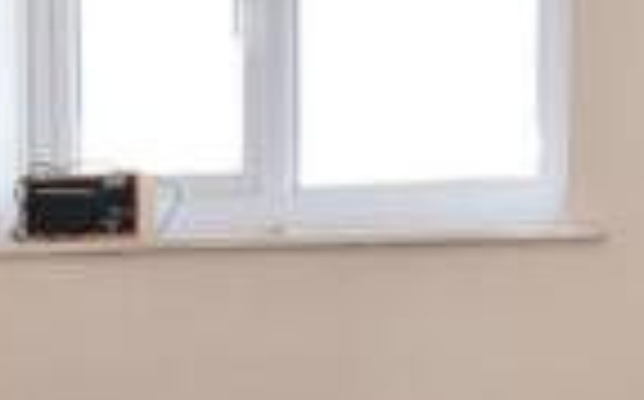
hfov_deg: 26.6
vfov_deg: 18.2
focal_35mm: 70
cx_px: -97
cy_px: 366
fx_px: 1227
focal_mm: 10
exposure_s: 1/125
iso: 720
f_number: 5.6
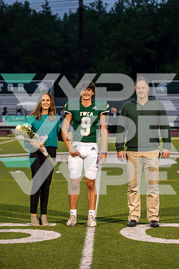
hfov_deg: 10.8
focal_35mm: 127
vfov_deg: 16.1
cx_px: 90
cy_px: 134
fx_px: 947
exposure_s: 1/125
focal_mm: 127
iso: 800
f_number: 4.5
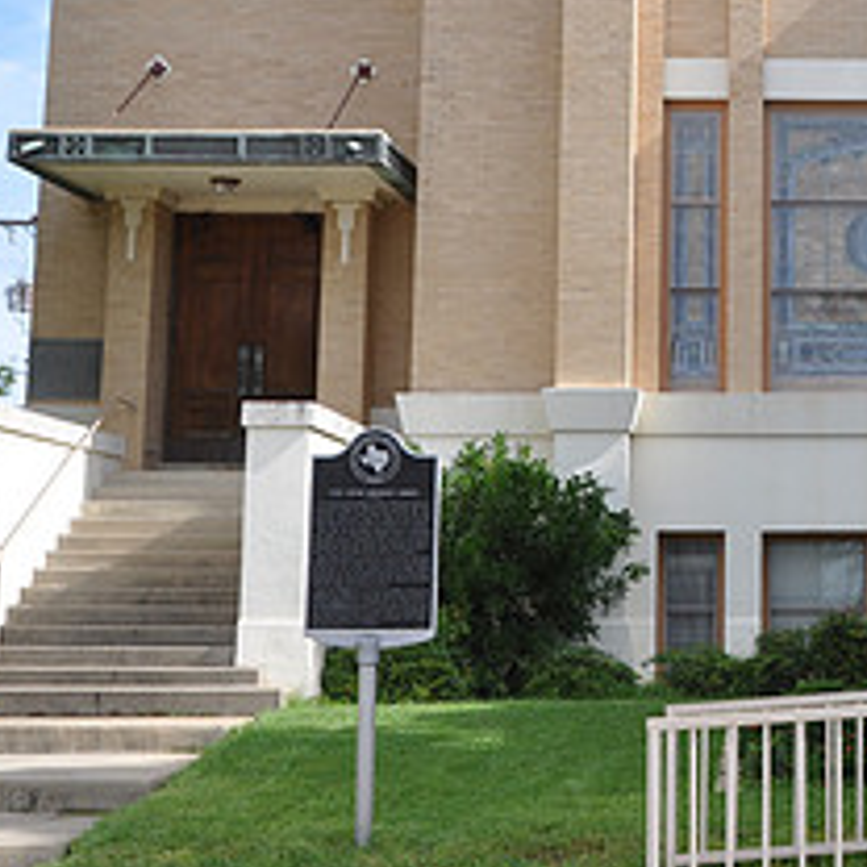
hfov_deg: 21.4
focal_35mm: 78
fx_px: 2210
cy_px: 156
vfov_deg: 21.9
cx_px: 880
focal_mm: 22
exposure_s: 1/100
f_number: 10
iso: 200
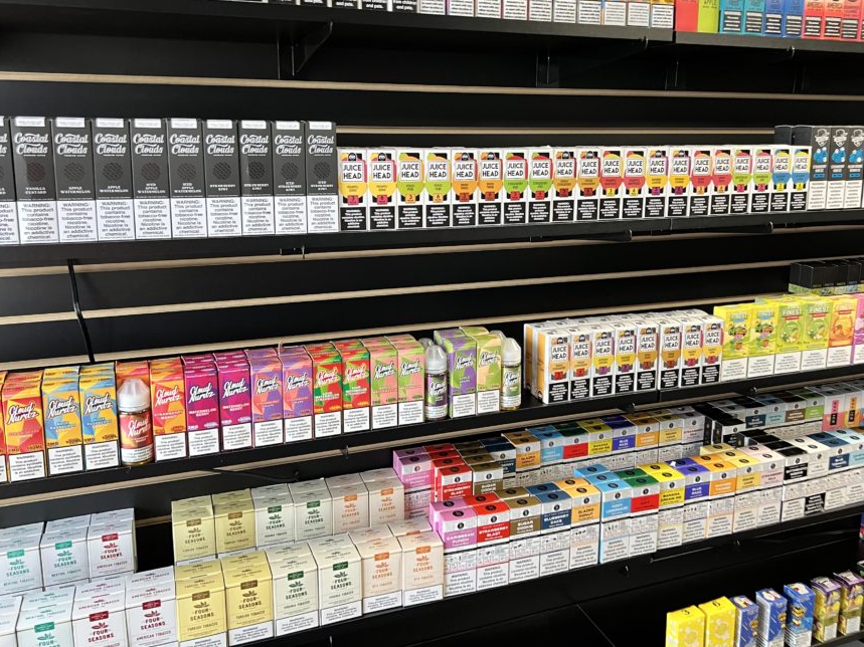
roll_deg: +3.0
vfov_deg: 45.2
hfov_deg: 58.3
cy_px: 264
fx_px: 774
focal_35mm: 31
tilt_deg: -8.4
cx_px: 454
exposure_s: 1/60
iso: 160
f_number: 1.5
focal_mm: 5.7
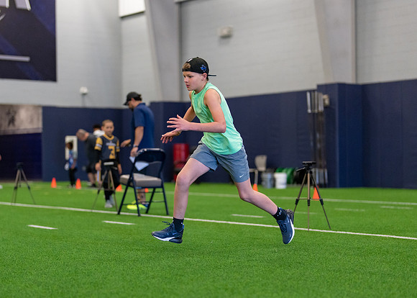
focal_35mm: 72
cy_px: 167
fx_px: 856
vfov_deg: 19.7
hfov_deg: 27.4
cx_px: 187
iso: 1250
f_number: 1.2
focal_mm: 50
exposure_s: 1/1000
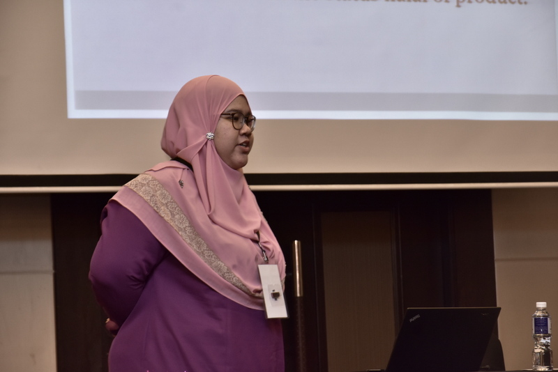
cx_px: 279
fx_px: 2140
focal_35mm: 138
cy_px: 186
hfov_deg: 14.9
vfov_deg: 9.9
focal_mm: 92
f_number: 6.3
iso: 1000
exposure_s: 1/50
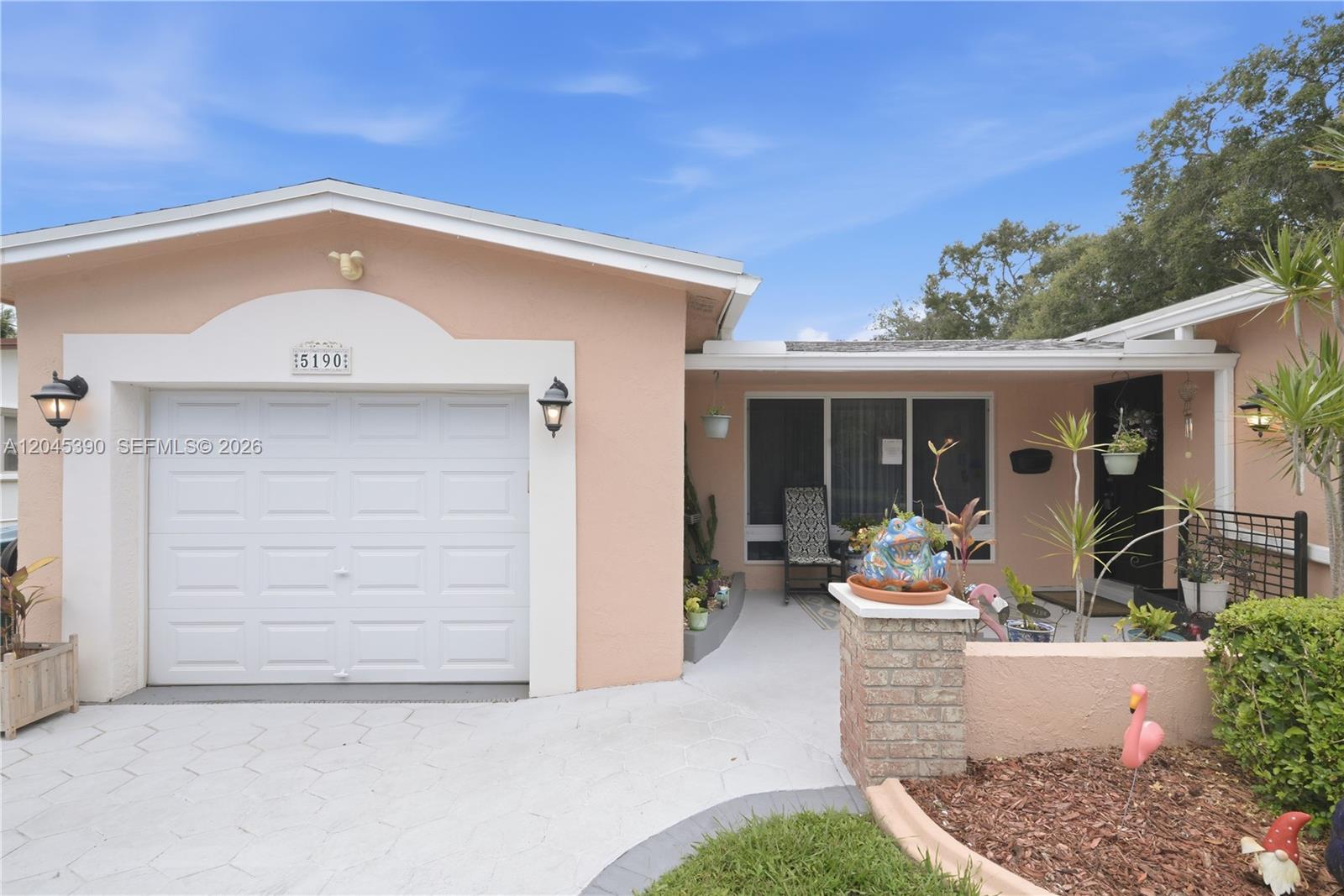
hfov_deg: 96.7
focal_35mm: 16
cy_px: 448
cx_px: 672
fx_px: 597
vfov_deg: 73.8
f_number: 11
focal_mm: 16
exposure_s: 1/160
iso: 320
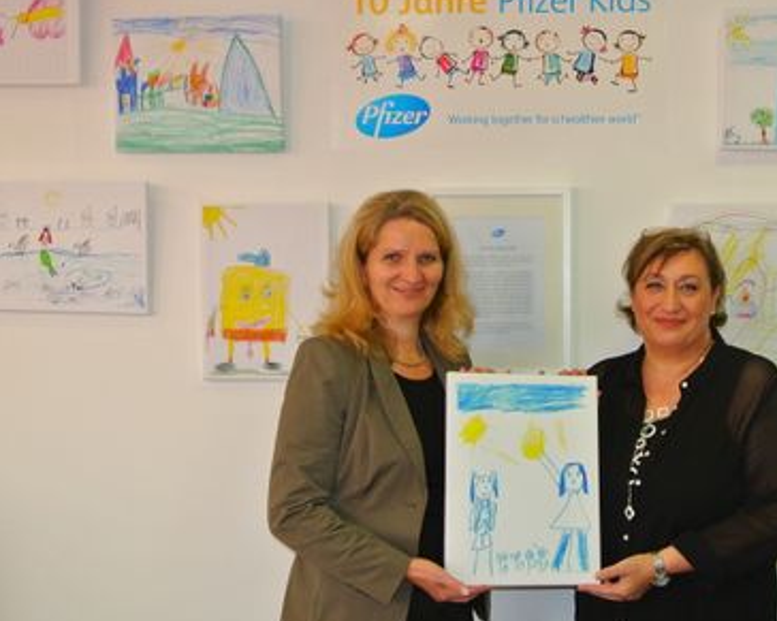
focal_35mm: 53
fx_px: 1218
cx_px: 510
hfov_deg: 35.1
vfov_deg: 28.6
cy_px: 320
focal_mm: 15.1
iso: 450
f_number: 4.2
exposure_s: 1/60
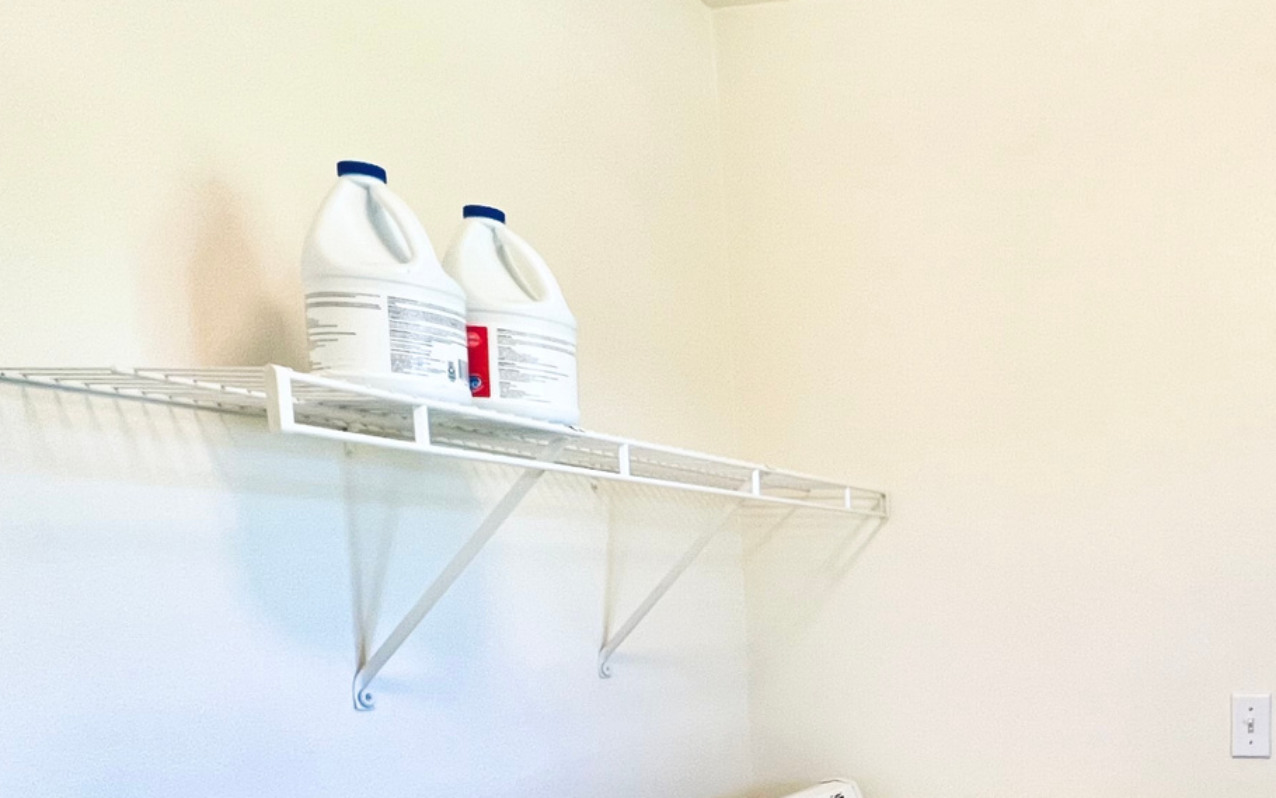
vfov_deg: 37.5
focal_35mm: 31
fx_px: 1078
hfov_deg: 53.4
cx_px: 1153
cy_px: 742
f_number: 1.8
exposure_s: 1/120
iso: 200
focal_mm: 1.57
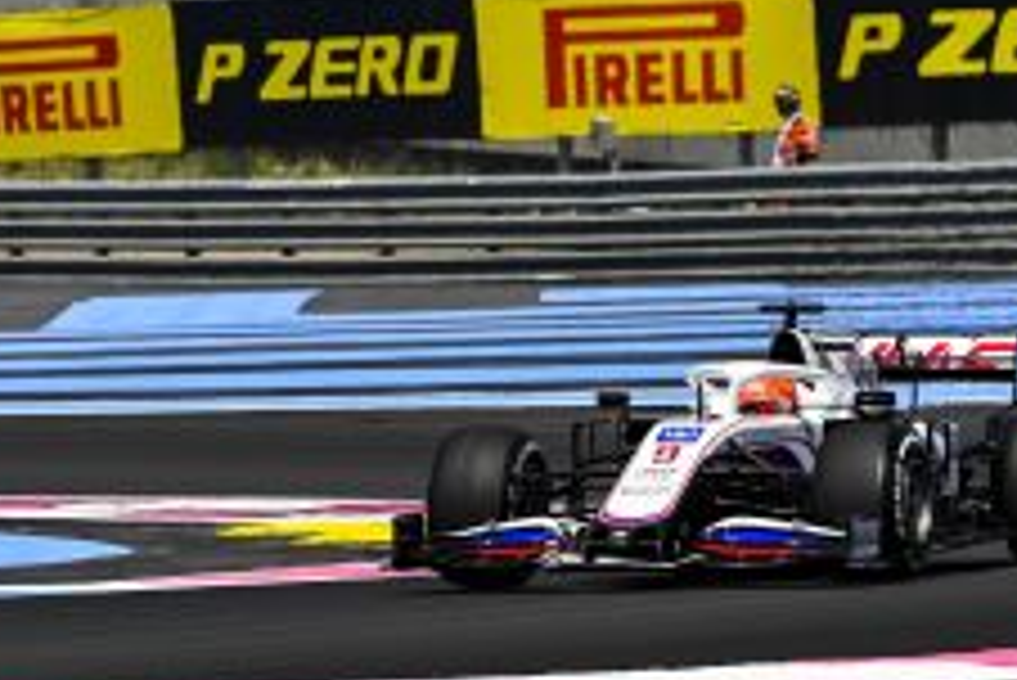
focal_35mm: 611
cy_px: 189
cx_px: 846
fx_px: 17271
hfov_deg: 3.4
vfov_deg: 2.3
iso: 200
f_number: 6.3
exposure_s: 1/1600
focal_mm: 230
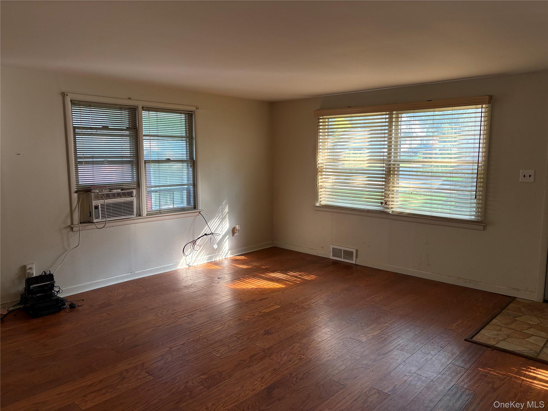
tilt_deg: -6.2
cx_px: 274
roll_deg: +0.1
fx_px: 412
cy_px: 206
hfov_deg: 67.3
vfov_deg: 53.1
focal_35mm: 26
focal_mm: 5.96
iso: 125
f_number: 1.6
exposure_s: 1/129
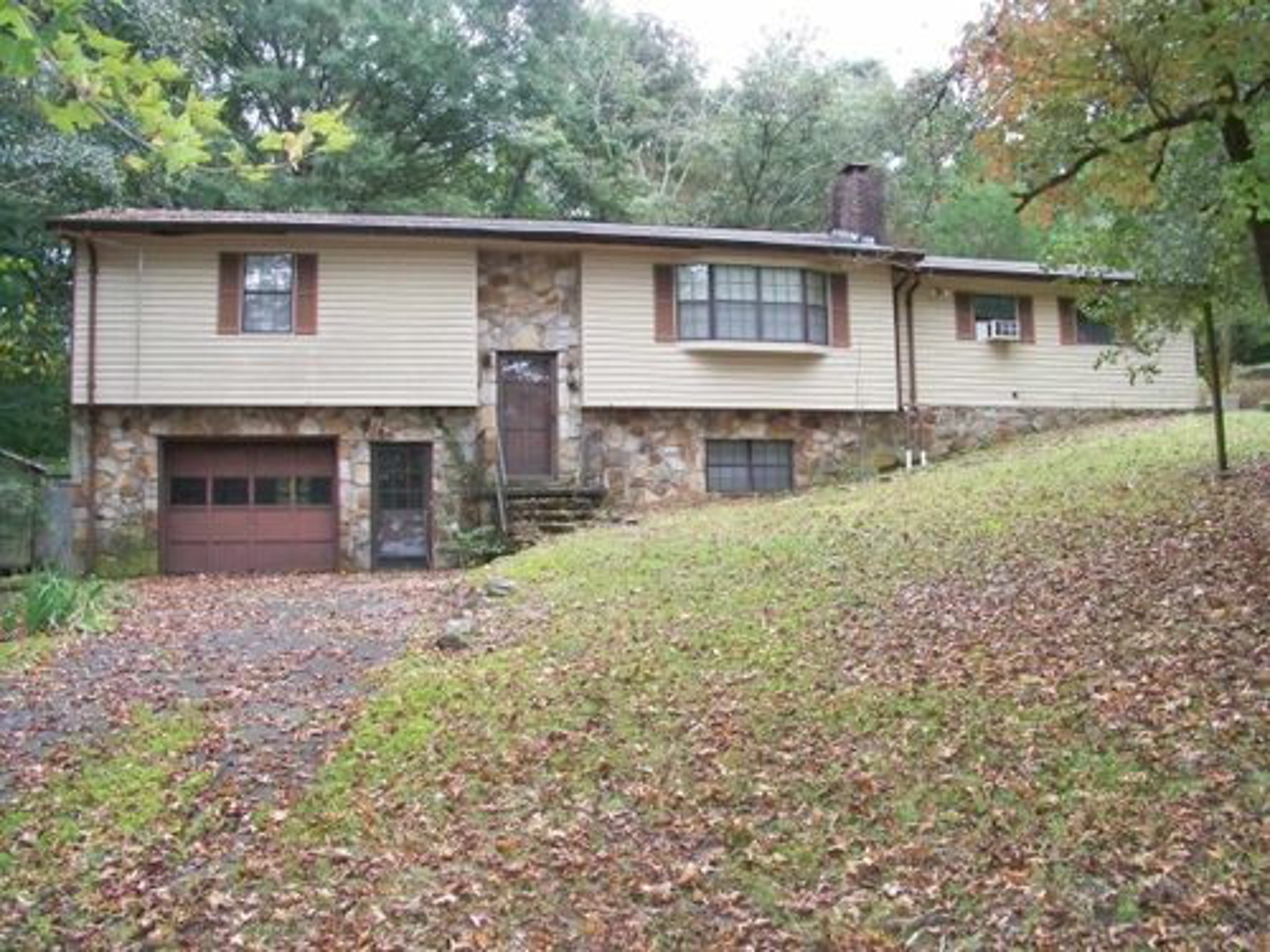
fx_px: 1211
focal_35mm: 33
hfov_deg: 55.4
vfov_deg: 42.9
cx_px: 635
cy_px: 476
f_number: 5.6
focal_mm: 5.85
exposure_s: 1/160
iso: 400
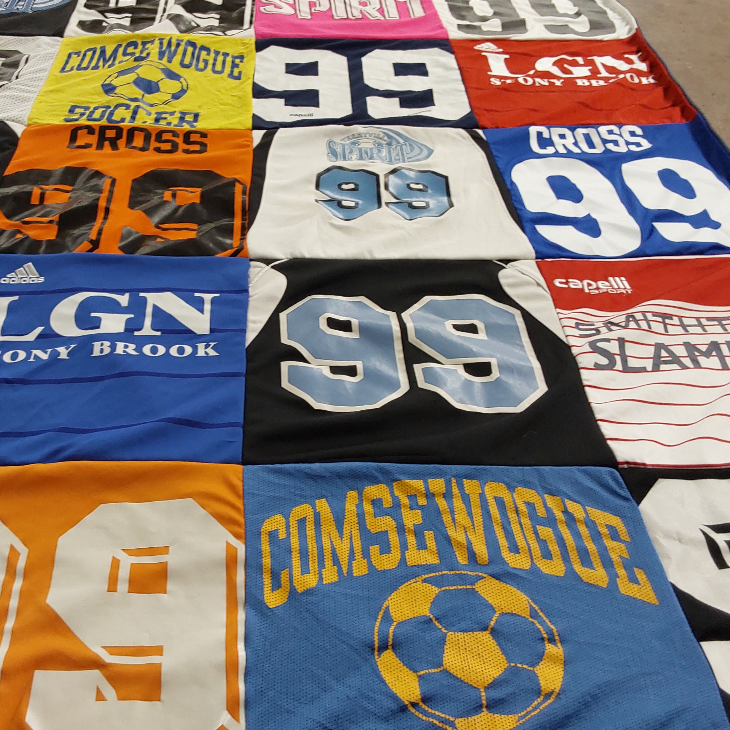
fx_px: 883
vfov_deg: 44.9
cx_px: 252
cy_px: 343
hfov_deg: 44.4
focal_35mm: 37
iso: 100
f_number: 1.9
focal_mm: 2.91
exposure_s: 1/50
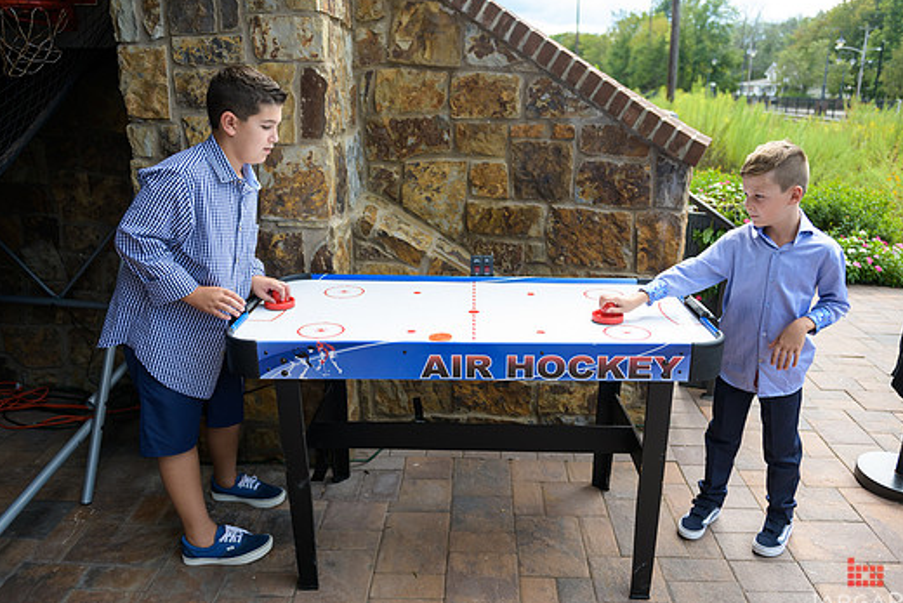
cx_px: 467
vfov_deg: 45.0
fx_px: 728
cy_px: 312
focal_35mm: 29
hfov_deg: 63.6
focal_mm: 26
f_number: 3.2
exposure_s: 1/400
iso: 200
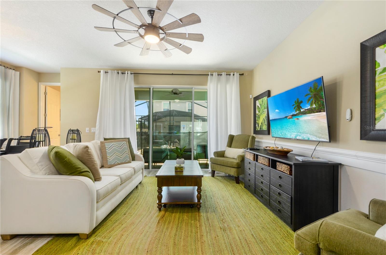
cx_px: 193
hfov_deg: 100.5
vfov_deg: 77.0
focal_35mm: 15
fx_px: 160
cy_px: 128
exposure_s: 1/13
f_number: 8
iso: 200
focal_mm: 10
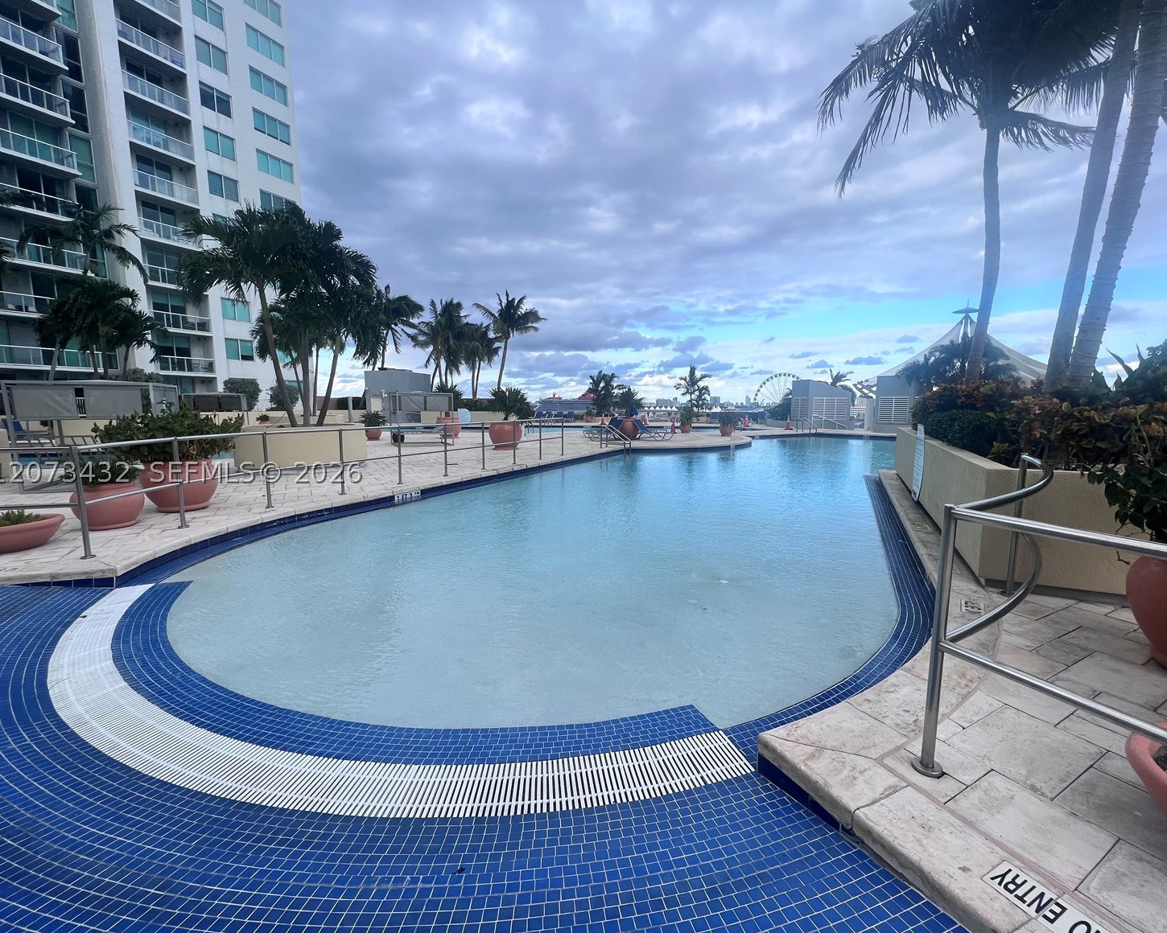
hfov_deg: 100.6
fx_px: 484
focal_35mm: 14
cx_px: 608
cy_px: 472
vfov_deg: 88.0
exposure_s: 1/797
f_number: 1.8
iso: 32
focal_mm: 1.57
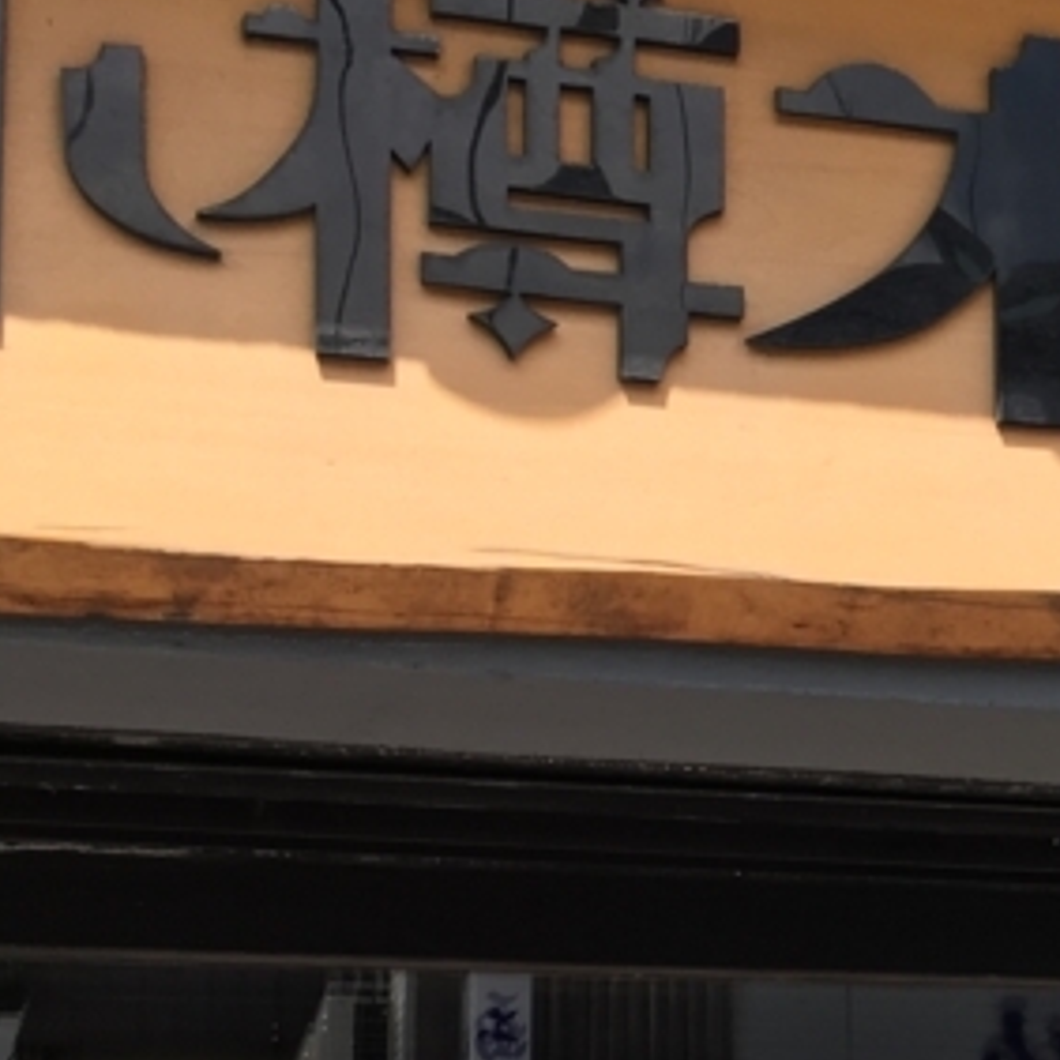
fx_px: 3222
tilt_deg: +10.3
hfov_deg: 17.6
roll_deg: +2.4
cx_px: 1334
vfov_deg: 18.3
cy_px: 1015
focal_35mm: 93
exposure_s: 1/938
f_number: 2.2
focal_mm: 4.15
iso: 25
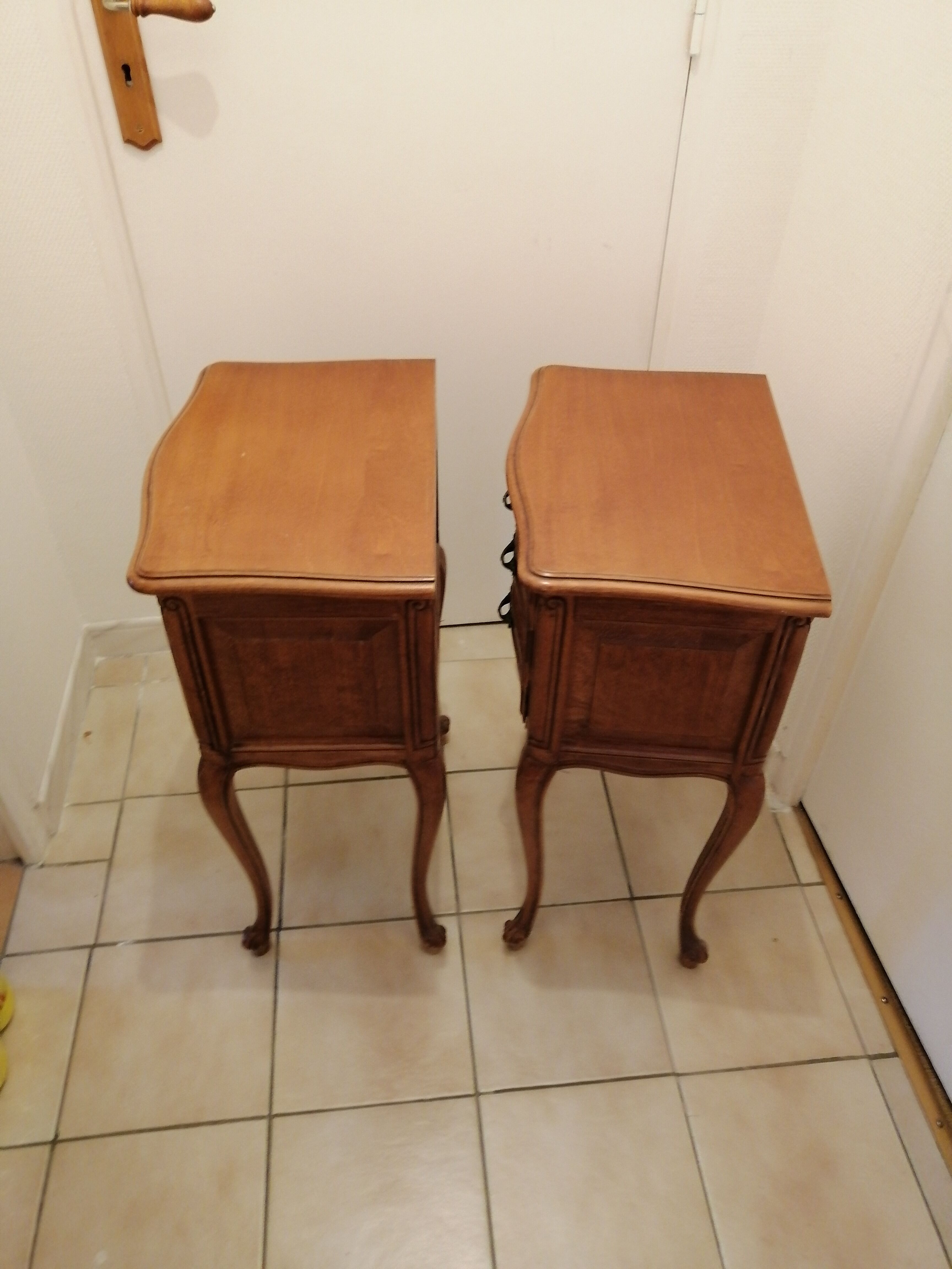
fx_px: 953
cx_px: 476
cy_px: 634
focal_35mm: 26
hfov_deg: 53.1
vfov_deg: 67.3
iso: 400
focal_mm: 3.96
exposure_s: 1/25
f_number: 1.8
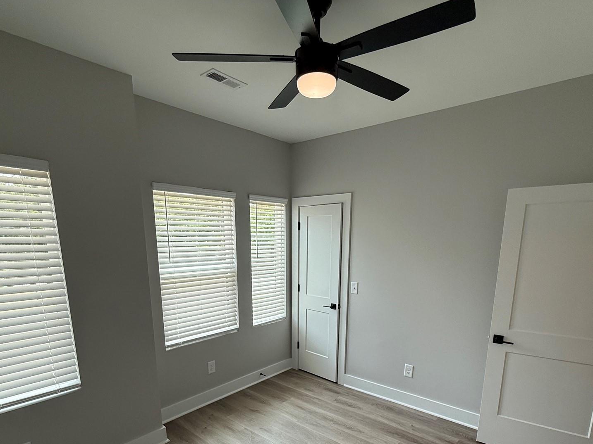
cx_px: 291
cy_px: 314
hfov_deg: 81.7
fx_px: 343
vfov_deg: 63.4
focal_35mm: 20
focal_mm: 2.22
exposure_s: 1/249
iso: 50
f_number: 2.2
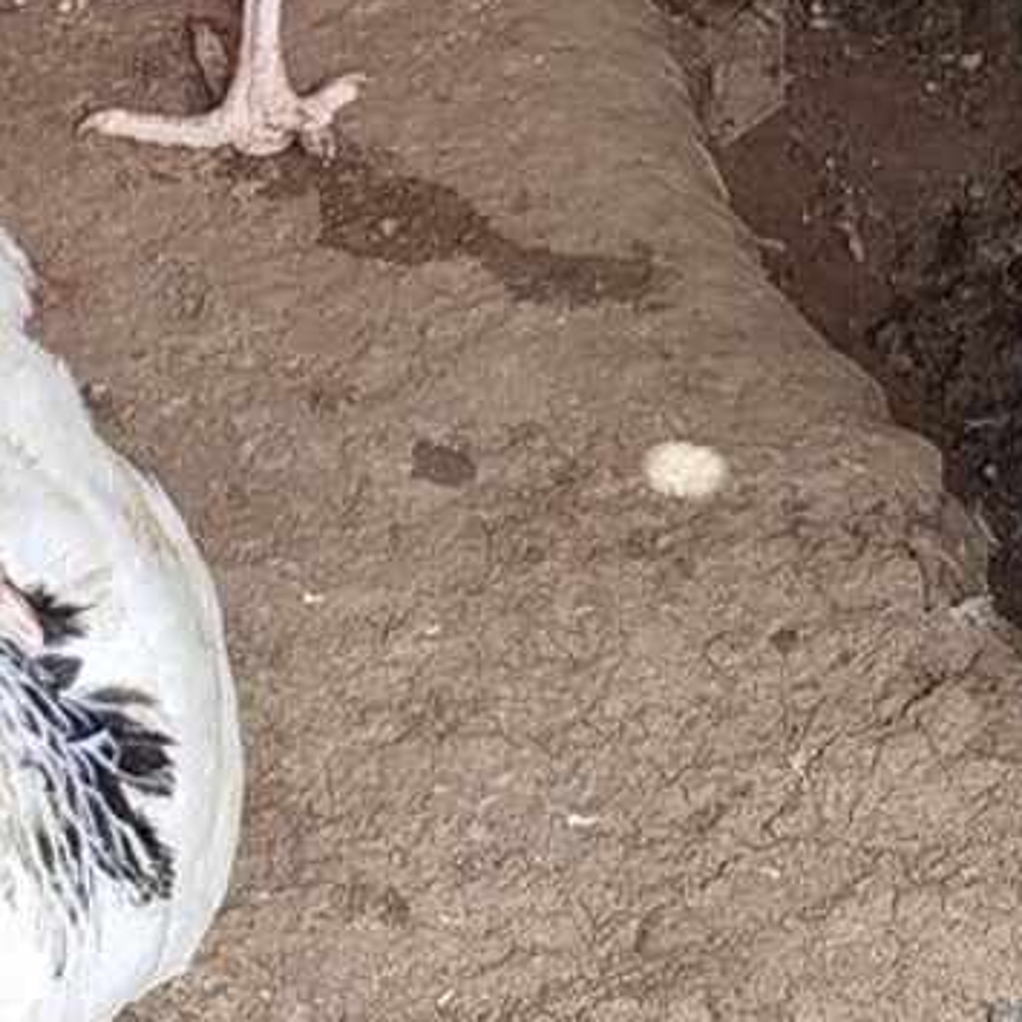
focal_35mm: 166
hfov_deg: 10.4
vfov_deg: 10.2
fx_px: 5545
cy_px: -491
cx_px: 9
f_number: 1.7
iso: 64
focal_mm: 5.31
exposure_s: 1/50
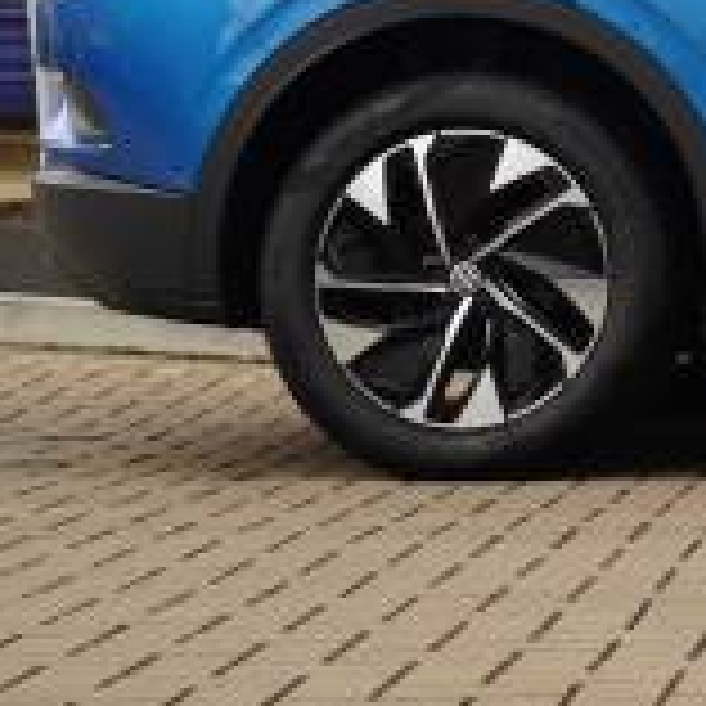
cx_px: 1282
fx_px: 3963
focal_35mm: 172
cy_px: -103
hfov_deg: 9.7
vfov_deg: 10.0
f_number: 6.3
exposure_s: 1/80
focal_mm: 33
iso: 100
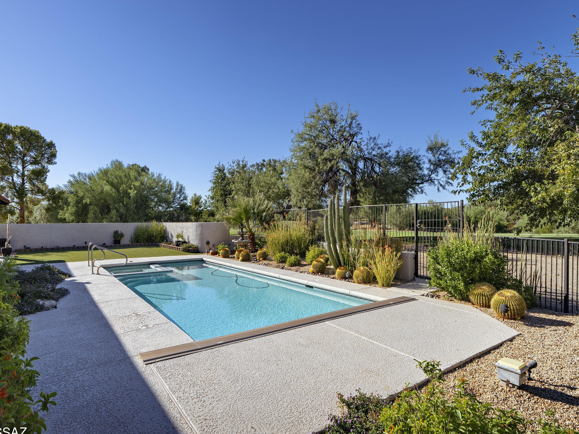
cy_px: 226
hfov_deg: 91.0
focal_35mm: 17
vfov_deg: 74.7
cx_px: 275
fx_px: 284
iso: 100
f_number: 9
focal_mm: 15
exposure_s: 1/160
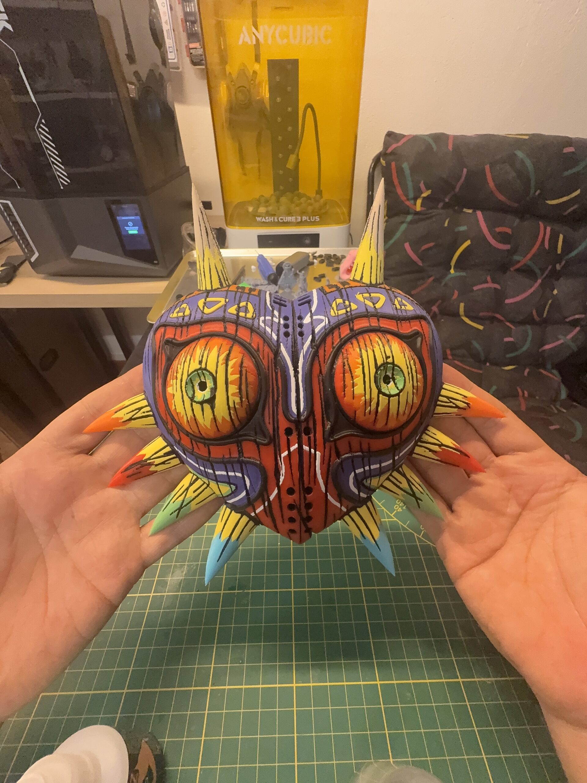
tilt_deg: -43.3
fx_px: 317
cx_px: 294
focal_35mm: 14
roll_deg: -0.4
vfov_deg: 102.1
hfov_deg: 85.7
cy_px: 392
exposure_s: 1/50
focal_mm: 2.22
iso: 500
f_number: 2.2
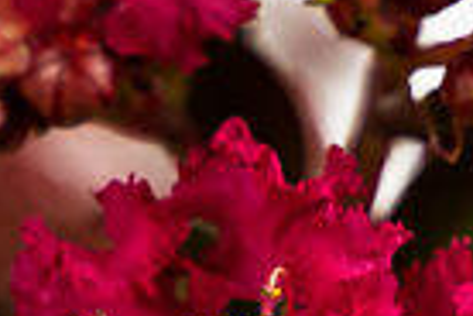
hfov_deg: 3.3
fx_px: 8251
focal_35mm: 628
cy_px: 474
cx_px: 202
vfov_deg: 2.2
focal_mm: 75
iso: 250
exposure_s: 1/200
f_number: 3.2
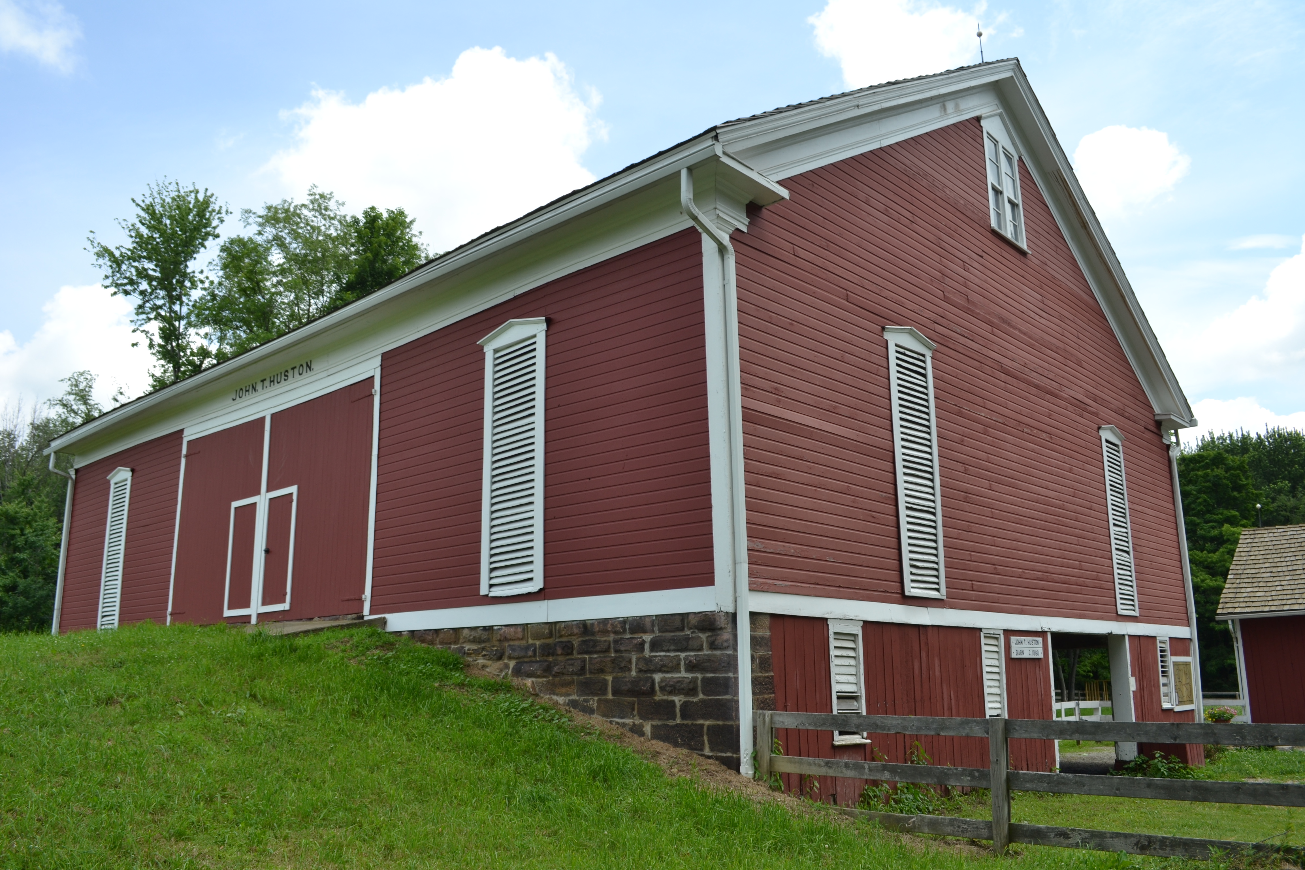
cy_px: 435
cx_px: 652
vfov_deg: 47.9
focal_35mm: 27
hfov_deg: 67.4
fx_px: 979
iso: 100
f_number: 8
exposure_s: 1/200
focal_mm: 18
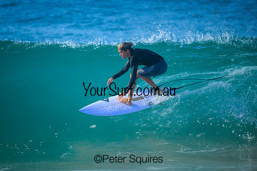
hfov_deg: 2.6
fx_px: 5712
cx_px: 128
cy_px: 86
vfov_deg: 1.7
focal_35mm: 800
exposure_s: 1/2500
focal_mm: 800
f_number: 6.3
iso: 450
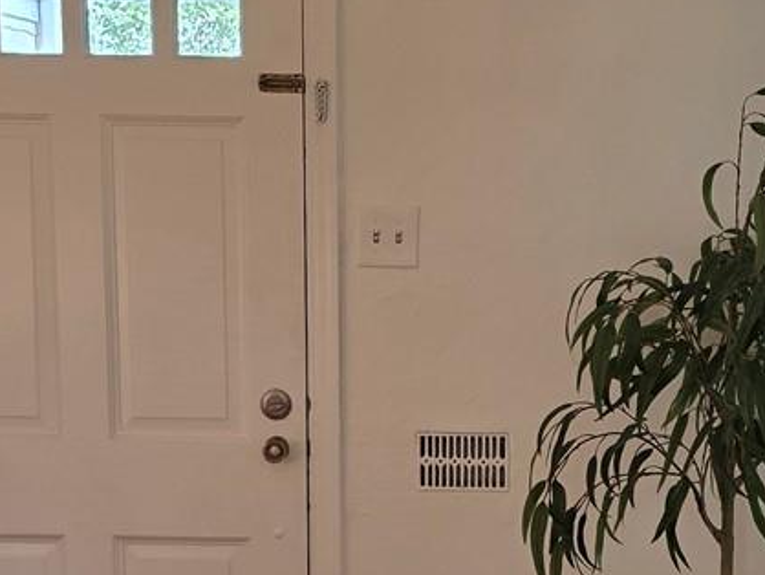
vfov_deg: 16.6
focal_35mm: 88
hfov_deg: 22.2
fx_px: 1946
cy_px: 493
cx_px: 479
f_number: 1.7
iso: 160
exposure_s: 1/120
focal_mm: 6.3
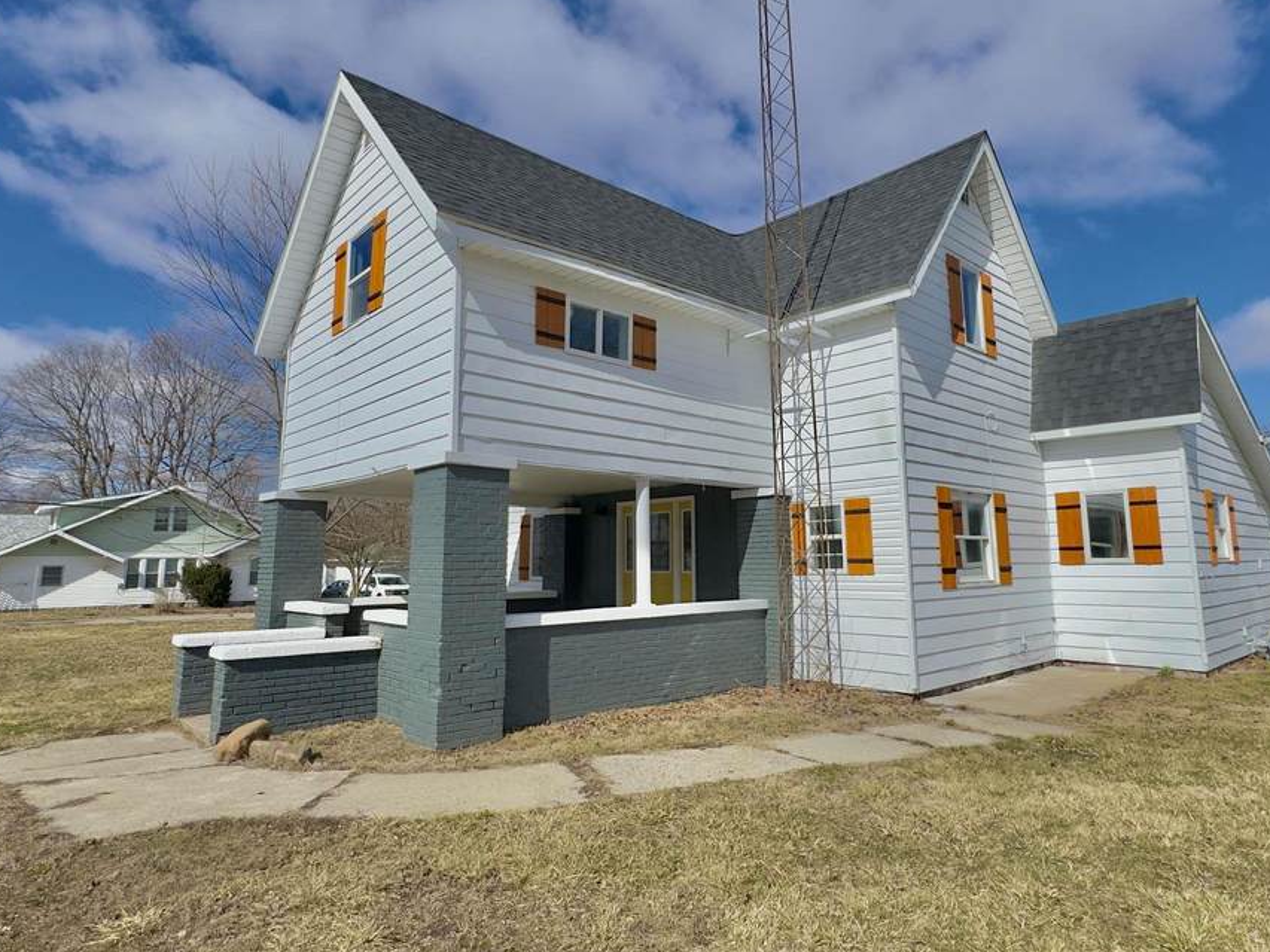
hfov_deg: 78.9
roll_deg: +0.6
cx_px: 670
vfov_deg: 63.4
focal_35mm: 21
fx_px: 771
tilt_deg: +8.5
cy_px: 440
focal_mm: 2.22
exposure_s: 1/3906
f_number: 2.2
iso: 40
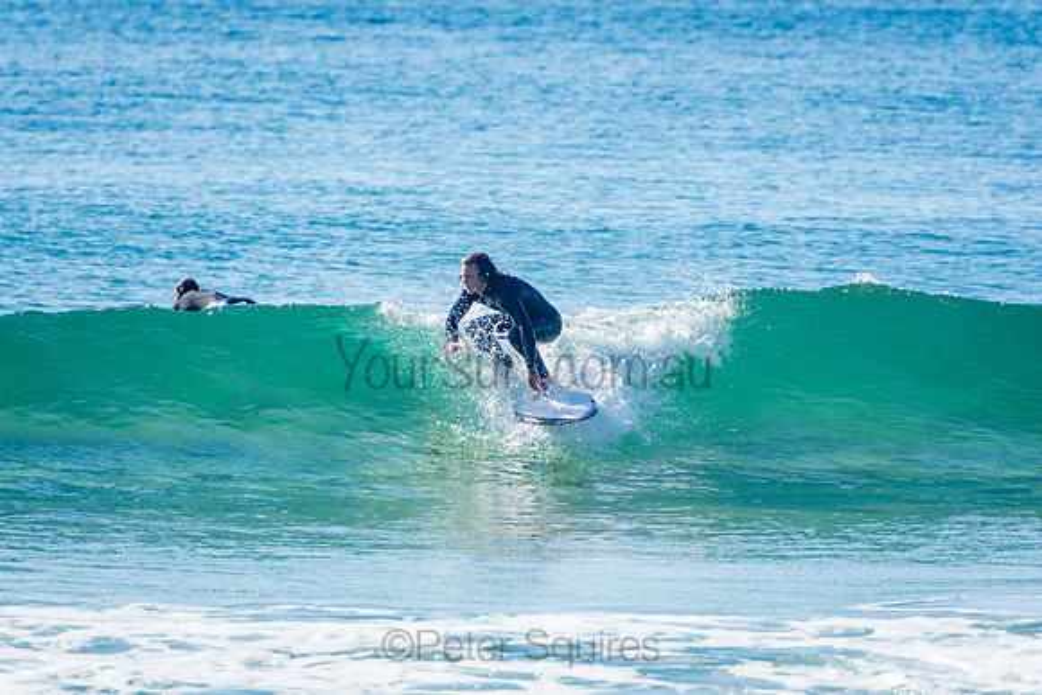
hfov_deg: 3.4
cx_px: 521
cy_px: 348
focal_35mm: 600
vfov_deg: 2.3
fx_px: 17370
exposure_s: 1/1250
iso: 250
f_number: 5.6
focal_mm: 400
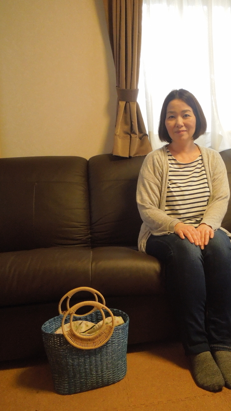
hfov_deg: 41.2
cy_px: 208
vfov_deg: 67.9
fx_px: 305
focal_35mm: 28
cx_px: 145
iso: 720
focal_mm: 4.5
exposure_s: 1/30
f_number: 3.3
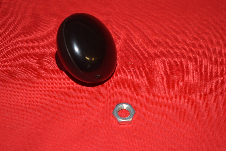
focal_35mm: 82
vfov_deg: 16.6
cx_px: 113
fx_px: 518
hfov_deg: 24.6
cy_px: 76
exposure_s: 1/25
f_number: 5.6
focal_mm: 55
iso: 160
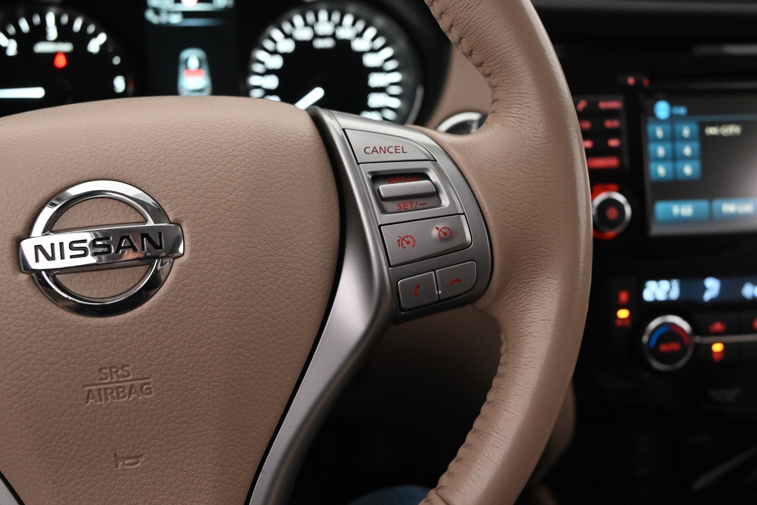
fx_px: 725
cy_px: 252
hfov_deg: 55.1
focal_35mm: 34
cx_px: 378
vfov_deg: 38.4
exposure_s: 1/60
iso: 3200
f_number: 5
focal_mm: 34.5
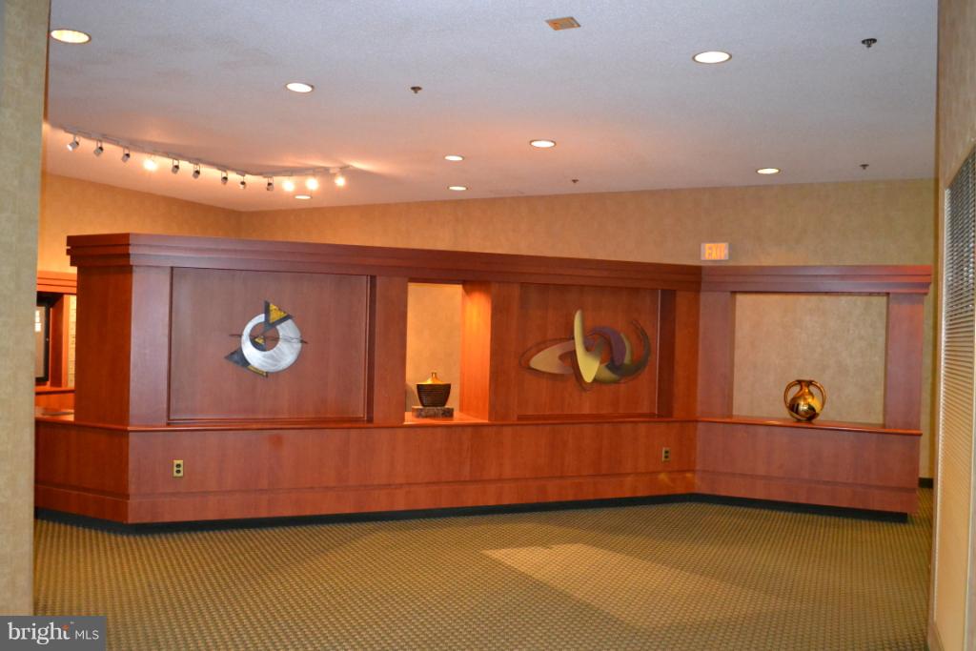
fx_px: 813
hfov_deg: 61.9
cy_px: 326
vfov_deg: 43.6
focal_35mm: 30
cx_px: 488
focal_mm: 20
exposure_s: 1/60
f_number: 3.8
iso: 3200
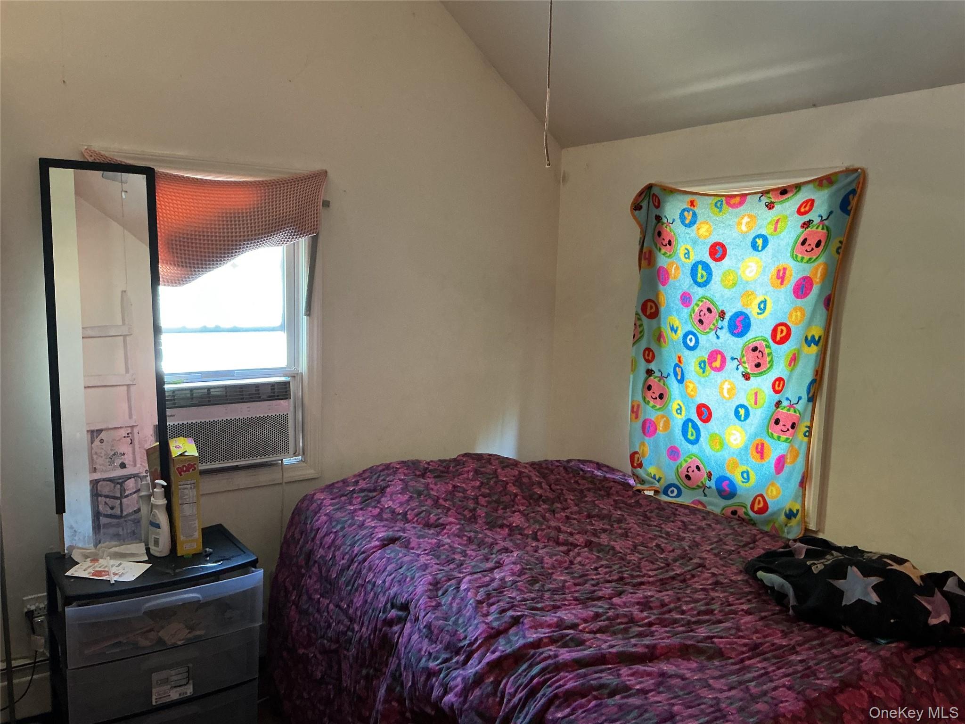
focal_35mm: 29
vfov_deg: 48.2
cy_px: 362
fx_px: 808
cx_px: 482
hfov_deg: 61.7
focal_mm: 3
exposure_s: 1/40
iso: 200
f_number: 1.8
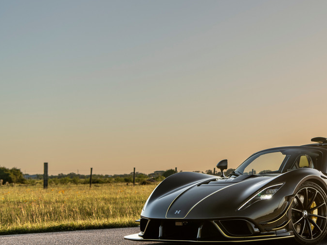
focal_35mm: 79
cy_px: 139
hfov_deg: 24.1
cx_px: 291
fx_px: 746
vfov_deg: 18.7
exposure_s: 1/100
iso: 64
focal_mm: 46
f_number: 5
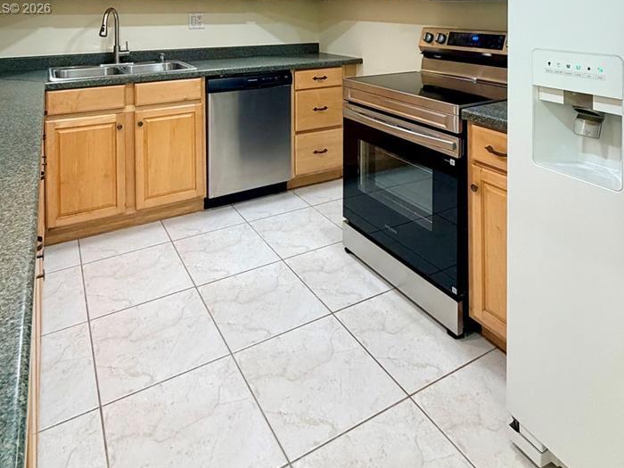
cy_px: 10
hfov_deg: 71.5
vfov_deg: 47.9
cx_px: 287
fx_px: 433
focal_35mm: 24
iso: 200
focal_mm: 2.22
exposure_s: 1/120
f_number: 2.2
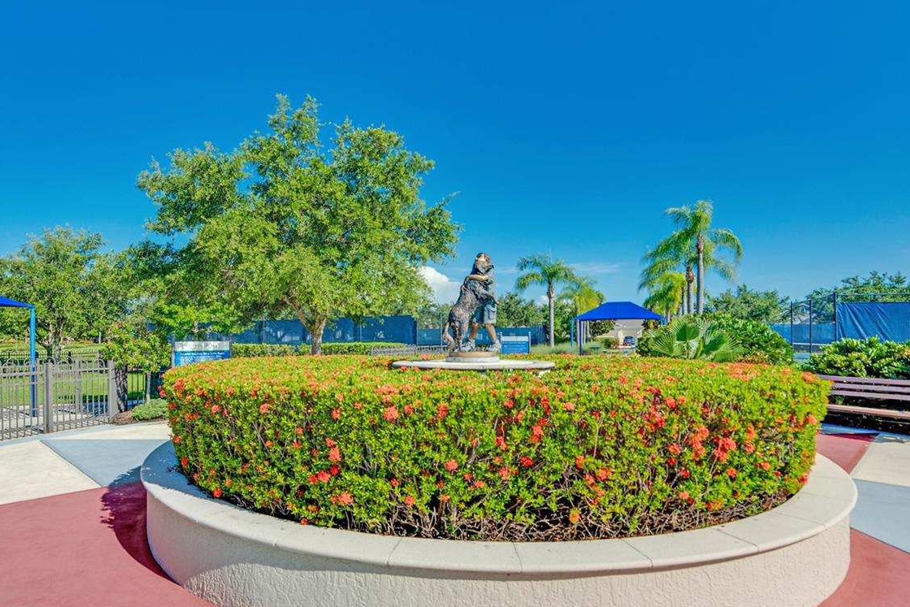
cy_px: 378
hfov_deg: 83.6
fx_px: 506
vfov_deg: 61.1
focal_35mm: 20
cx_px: 401
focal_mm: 14
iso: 100
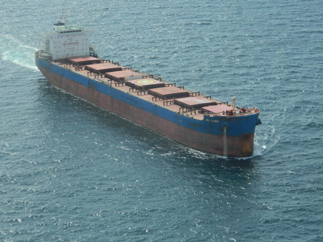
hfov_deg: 13.2
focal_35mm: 150
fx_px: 1400
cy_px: 121
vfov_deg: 9.9
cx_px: 162
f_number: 4.9
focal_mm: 27
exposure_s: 1/500
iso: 80
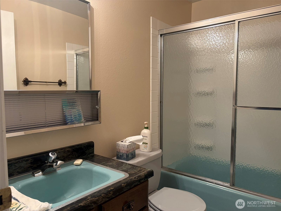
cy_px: 106
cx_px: 140
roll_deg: +0.5
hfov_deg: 67.3
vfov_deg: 53.1
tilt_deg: -3.6
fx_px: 211
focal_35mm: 26
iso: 125
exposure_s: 1/60
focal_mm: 5.96
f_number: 1.6
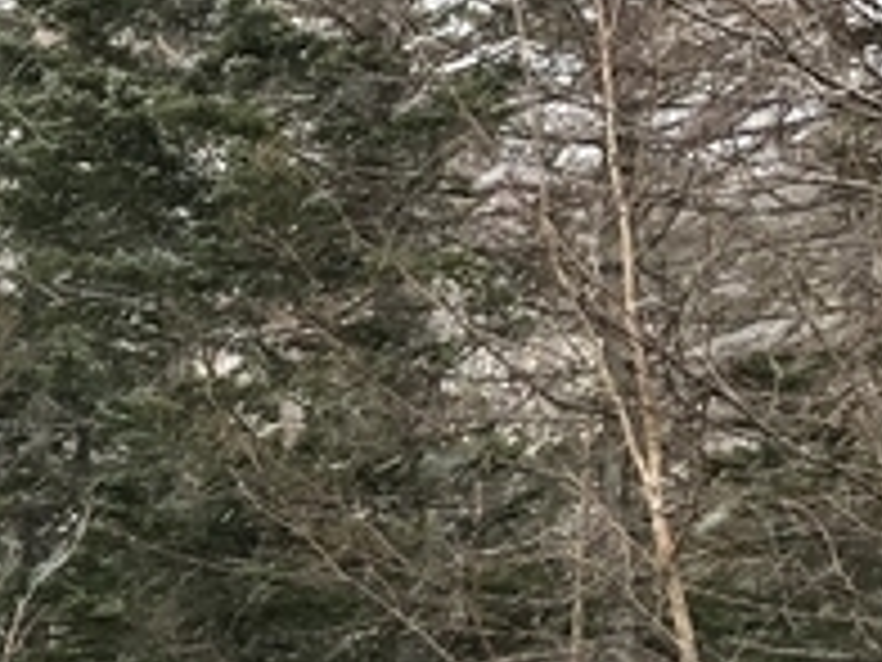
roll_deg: +2.6
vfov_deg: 8.6
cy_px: 820
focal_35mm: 171
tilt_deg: +7.1
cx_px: -922
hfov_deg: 10.5
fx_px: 4357
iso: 20
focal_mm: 3.99
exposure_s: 1/425
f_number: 1.8
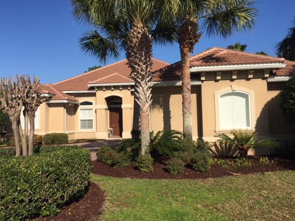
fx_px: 247
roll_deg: -0.3
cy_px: 110
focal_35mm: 29
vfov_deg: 48.2
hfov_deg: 61.7
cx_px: 148
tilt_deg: +2.3
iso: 32
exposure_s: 1/2639
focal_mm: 4.15
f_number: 2.2
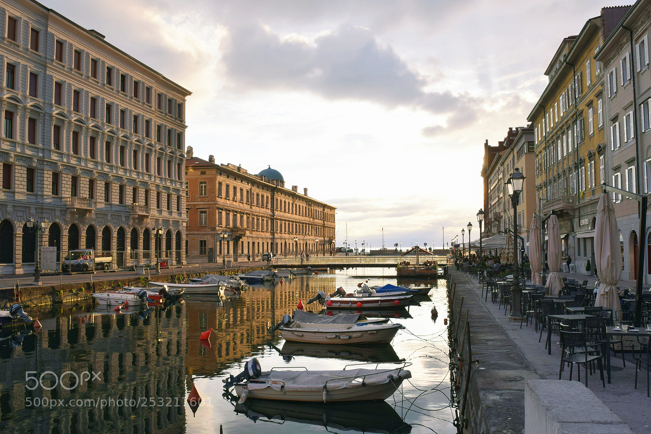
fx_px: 597
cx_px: 326
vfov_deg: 40.0
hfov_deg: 57.2
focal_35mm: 33
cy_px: 217
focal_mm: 22
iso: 200
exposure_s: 1/250
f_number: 8
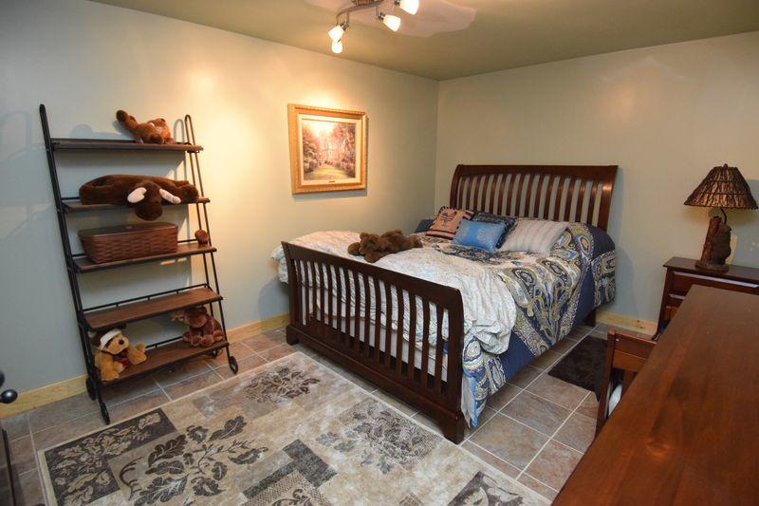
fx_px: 379
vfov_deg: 67.4
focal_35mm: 18
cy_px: 253
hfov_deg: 90.0
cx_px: 380
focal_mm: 12
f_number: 4
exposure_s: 1/60
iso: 3200
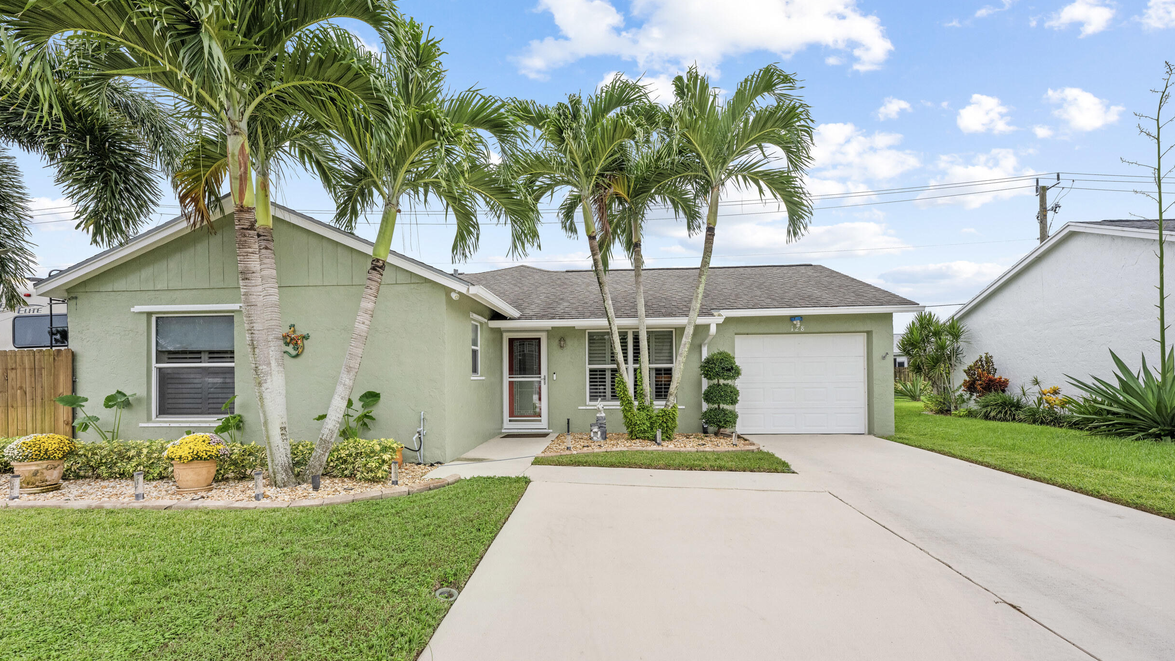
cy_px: 372
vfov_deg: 70.3
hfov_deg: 103.0
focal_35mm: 15
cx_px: 590
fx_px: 467
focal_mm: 14
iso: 500
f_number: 8
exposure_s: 1/400
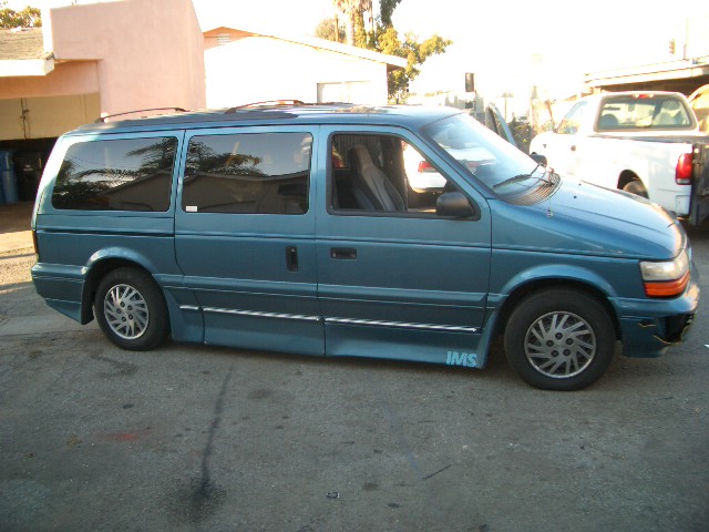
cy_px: 266
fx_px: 717
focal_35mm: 35
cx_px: 354
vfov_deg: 40.7
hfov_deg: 52.6
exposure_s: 1/160
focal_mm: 5.8
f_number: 2.6
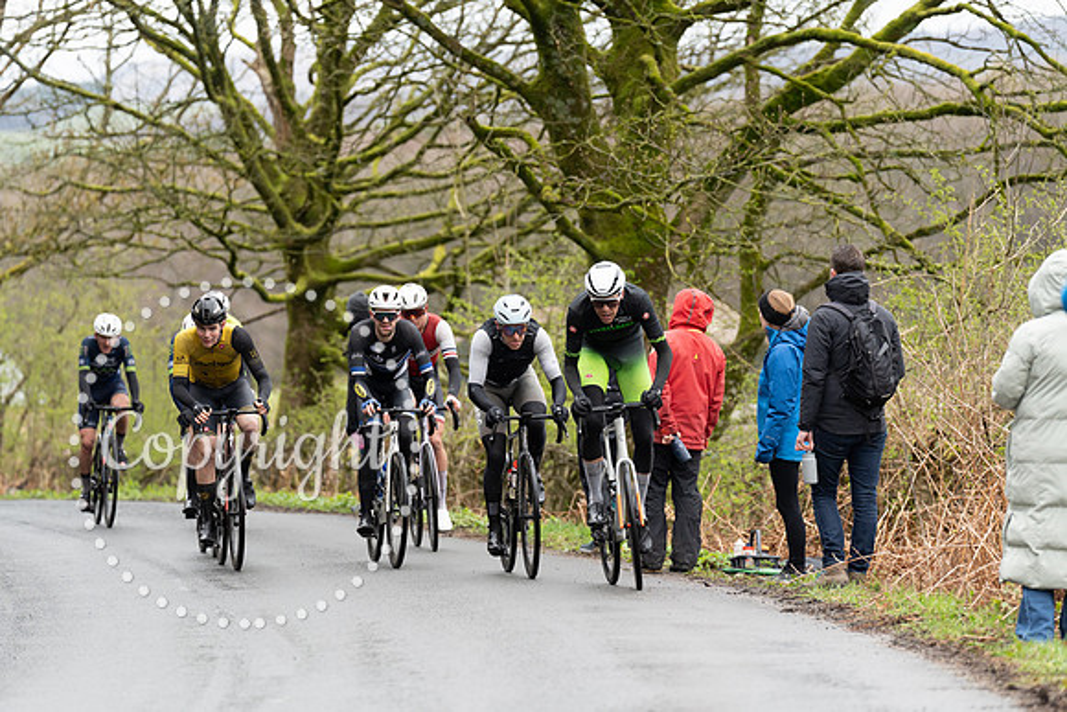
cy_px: 356
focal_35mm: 200
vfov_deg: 6.9
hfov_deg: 10.3
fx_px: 5929
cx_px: 534
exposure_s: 1/1000
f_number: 3.5
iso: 1250
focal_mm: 200
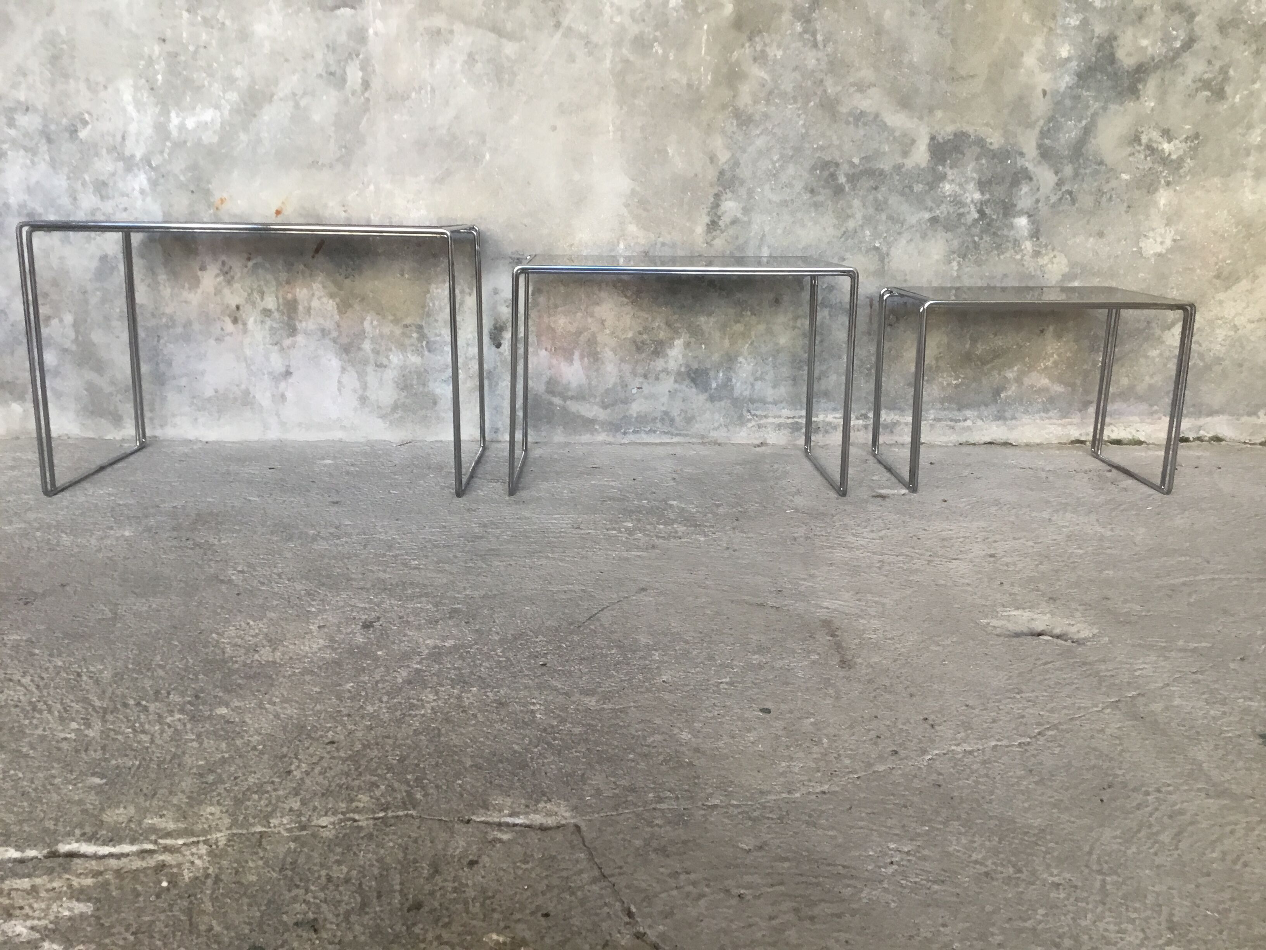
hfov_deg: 58.4
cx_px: 633
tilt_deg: -11.0
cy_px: 475
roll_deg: +0.7
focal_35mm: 31
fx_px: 1134
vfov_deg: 45.4
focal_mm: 3.3
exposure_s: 1/33
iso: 25
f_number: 2.4
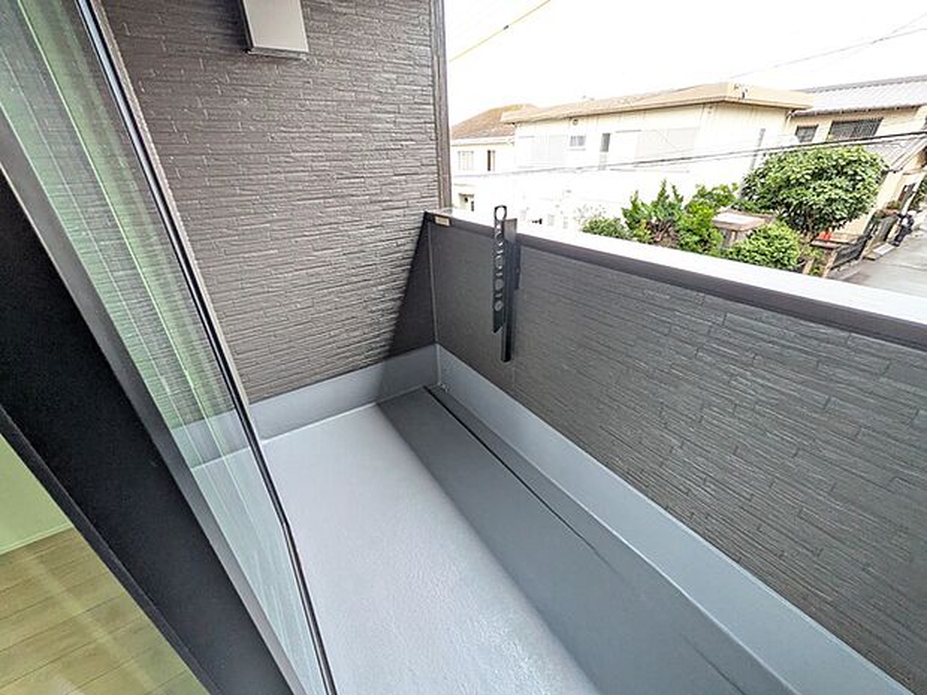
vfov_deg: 85.7
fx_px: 375
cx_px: 464
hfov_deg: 102.1
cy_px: 348
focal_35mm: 14
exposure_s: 1/120
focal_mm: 1.83
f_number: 2.2
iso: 84
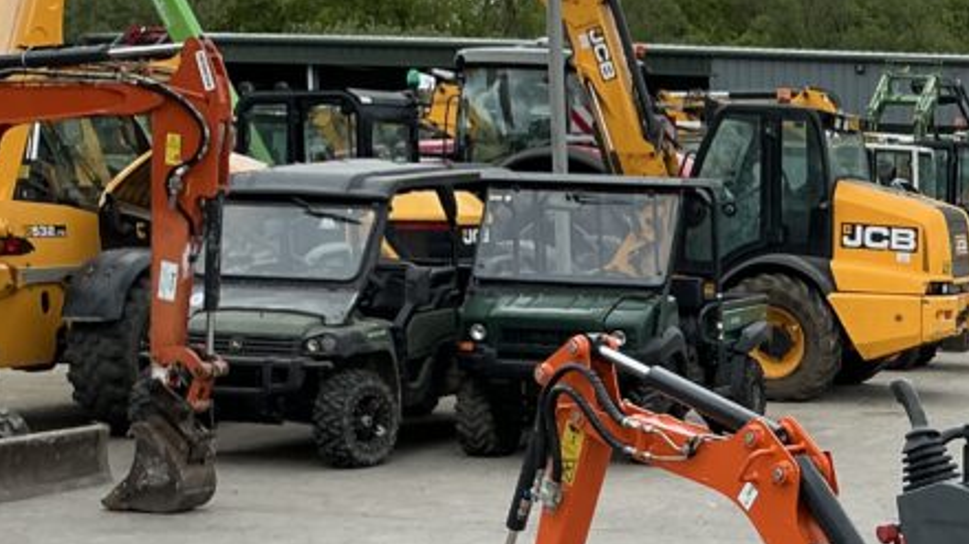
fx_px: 1823
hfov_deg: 26.8
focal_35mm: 71
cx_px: 1119
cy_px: 588
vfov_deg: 16.5
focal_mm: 3
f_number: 1.8
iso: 25
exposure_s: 1/419
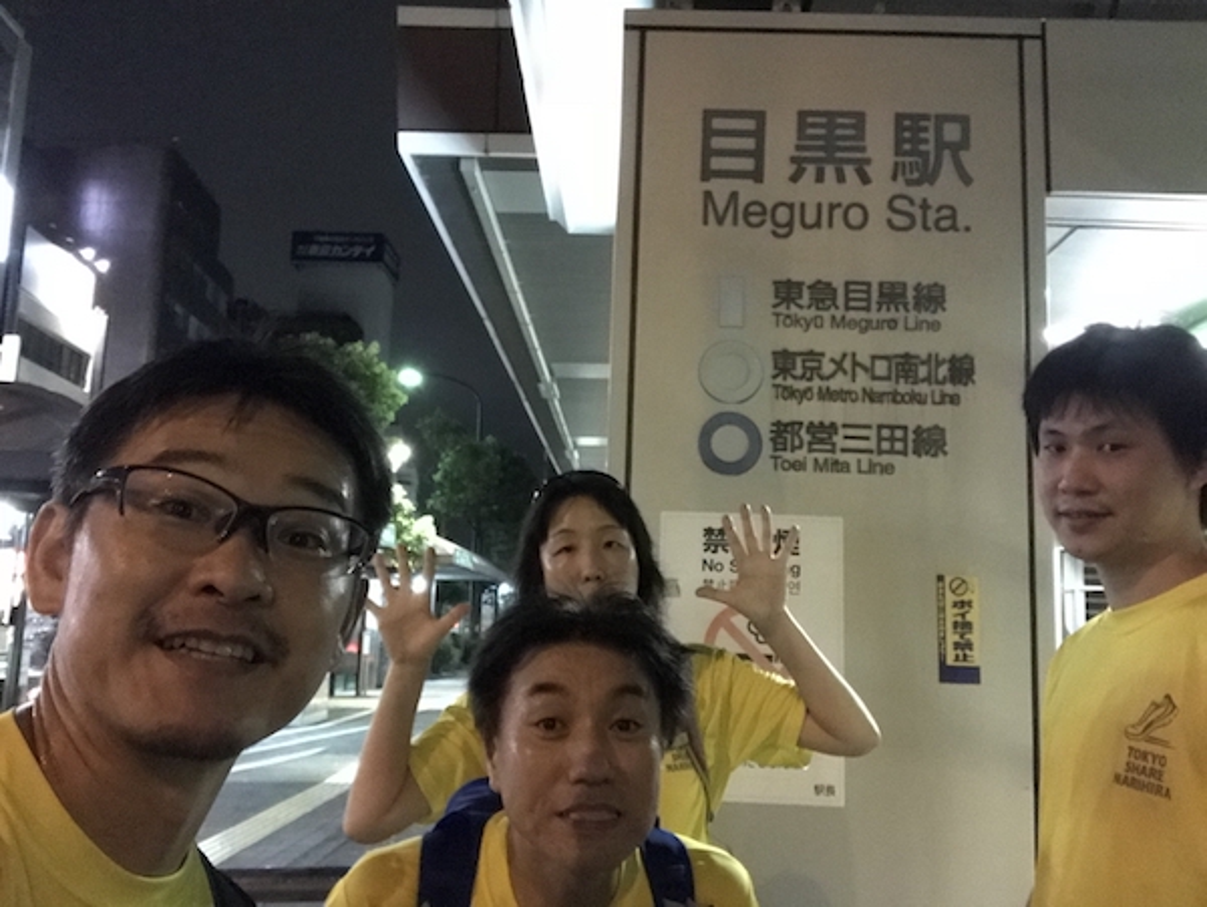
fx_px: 1117
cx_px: 604
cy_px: 454
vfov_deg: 44.2
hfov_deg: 56.8
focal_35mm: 32
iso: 1600
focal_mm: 2.87
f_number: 2.2
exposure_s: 1/17
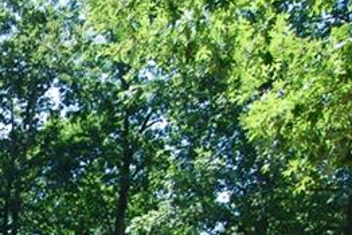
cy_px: 453
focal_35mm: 82
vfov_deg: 14.3
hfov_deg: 20.8
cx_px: -184
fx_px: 802
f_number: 5.6
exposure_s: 1/125
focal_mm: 14
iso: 100
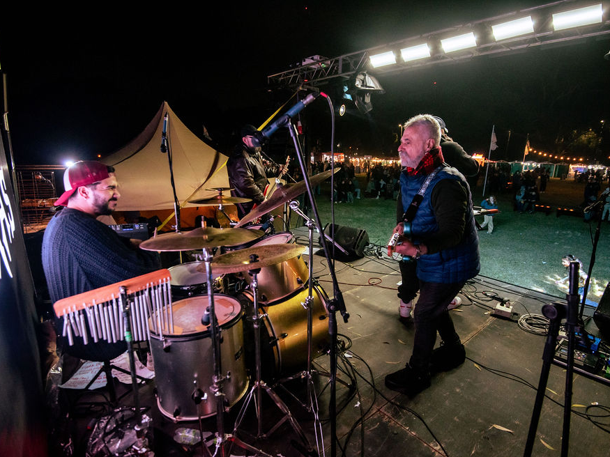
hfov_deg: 87.8
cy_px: 237
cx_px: 308
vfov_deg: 71.6
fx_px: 317
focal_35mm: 18
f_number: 4
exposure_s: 1/200
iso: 2000
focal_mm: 16
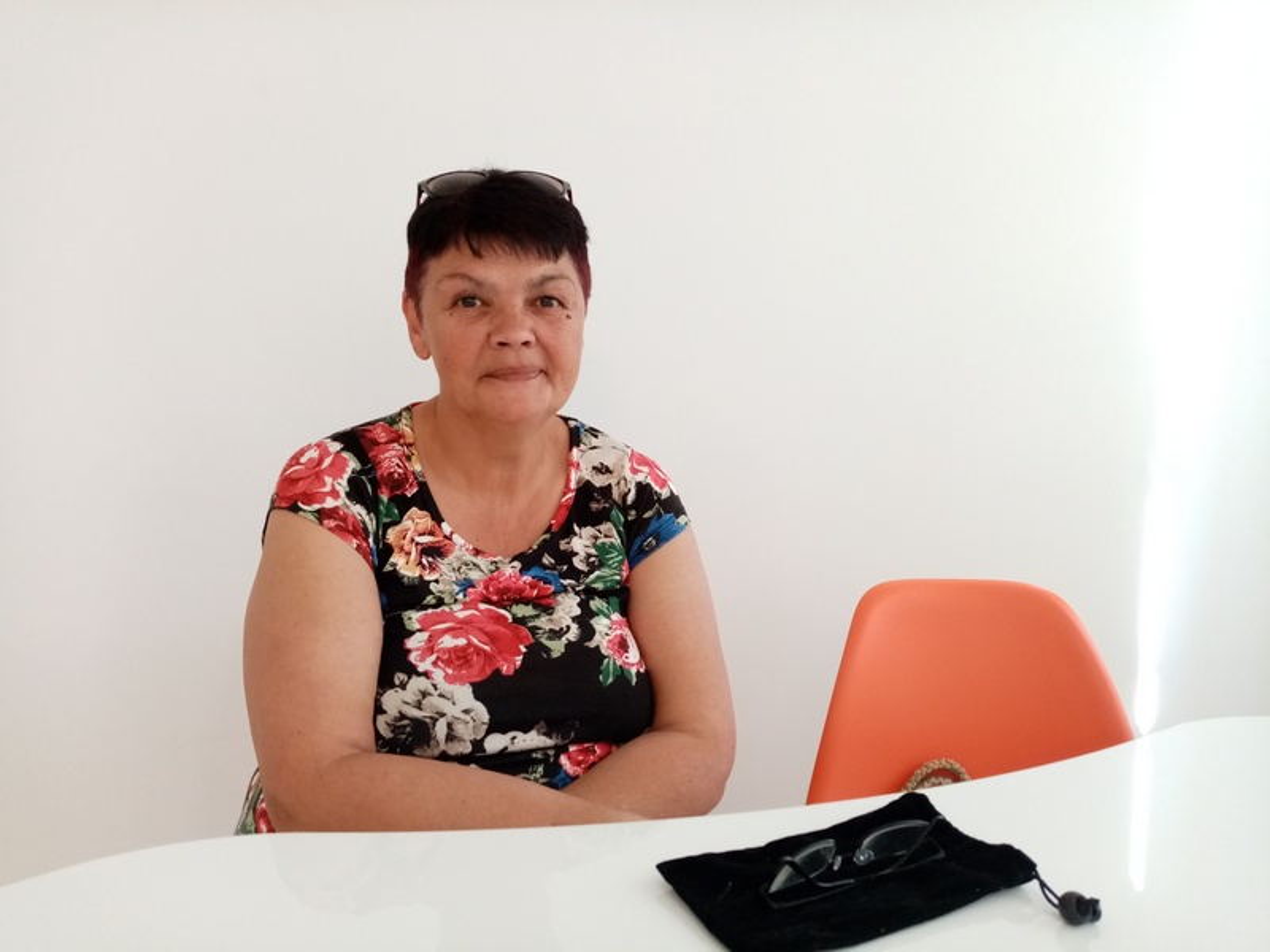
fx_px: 954
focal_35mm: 26
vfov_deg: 53.1
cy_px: 476
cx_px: 635
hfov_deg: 67.3
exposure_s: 1/33.3
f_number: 1.8
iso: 429
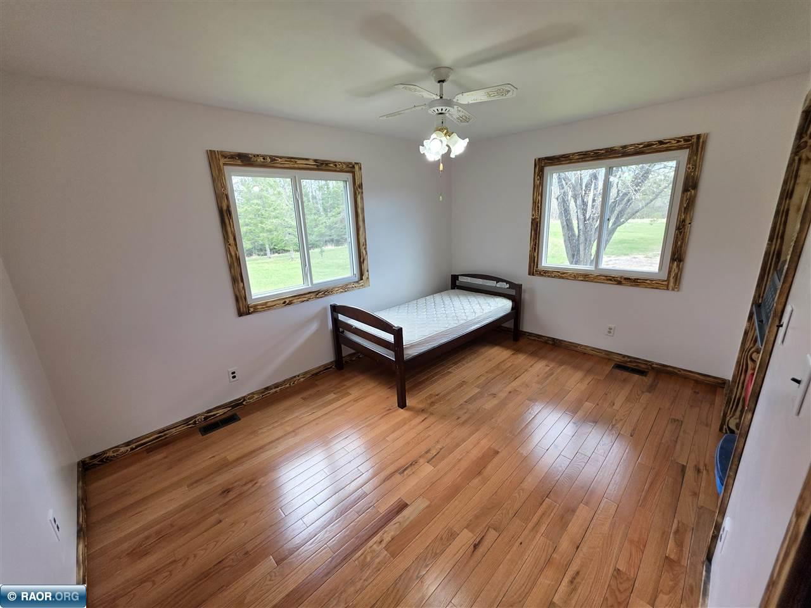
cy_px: 304
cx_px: 406
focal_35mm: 13
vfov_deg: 89.9
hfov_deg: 106.2
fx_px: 305
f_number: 1.9
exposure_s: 1/120
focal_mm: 2.2
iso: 80
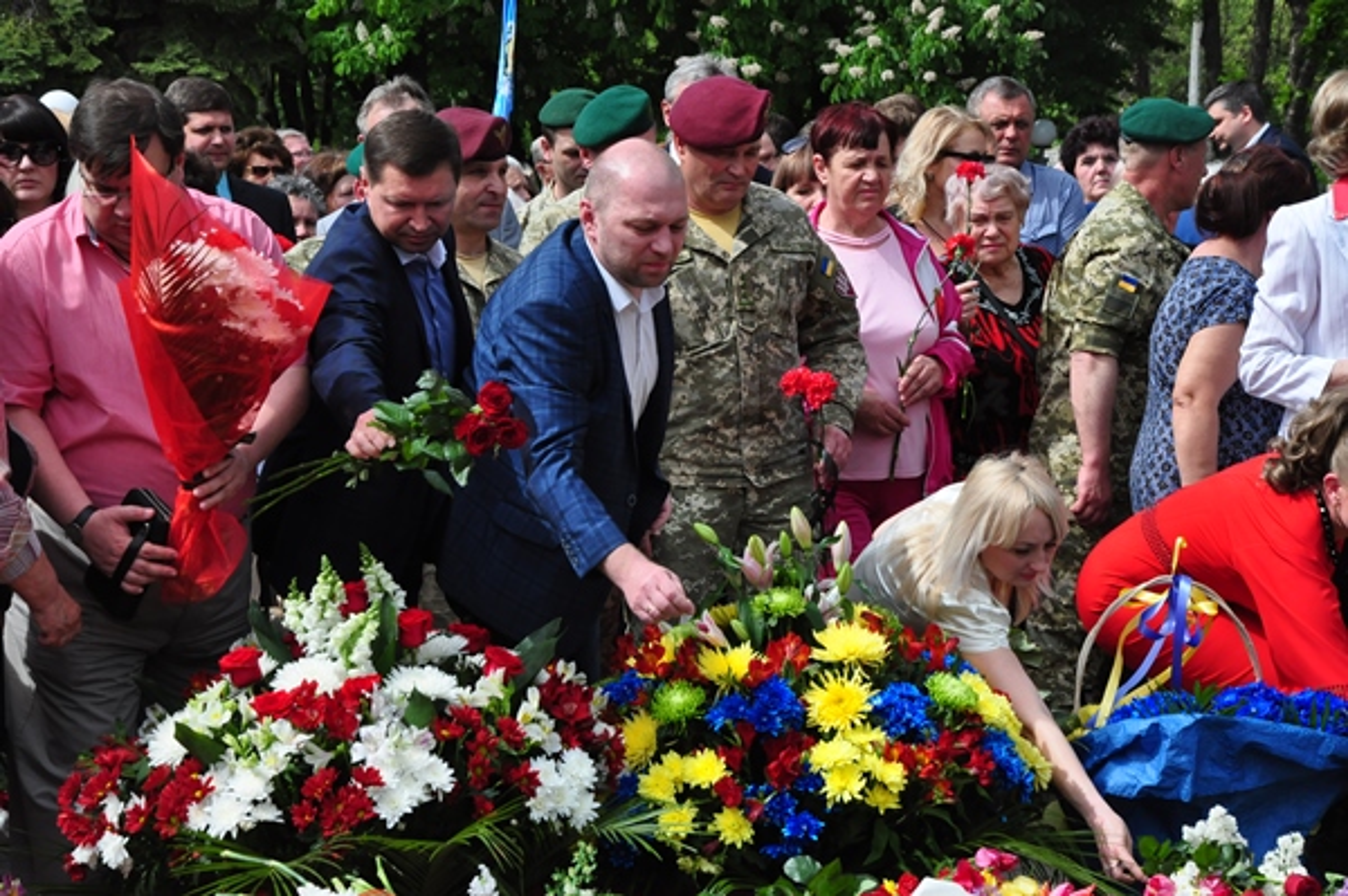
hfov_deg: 20.6
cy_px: 448
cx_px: 674
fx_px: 3704
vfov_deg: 13.8
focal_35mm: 99
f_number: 10
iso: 800
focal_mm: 66
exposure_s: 1/1250
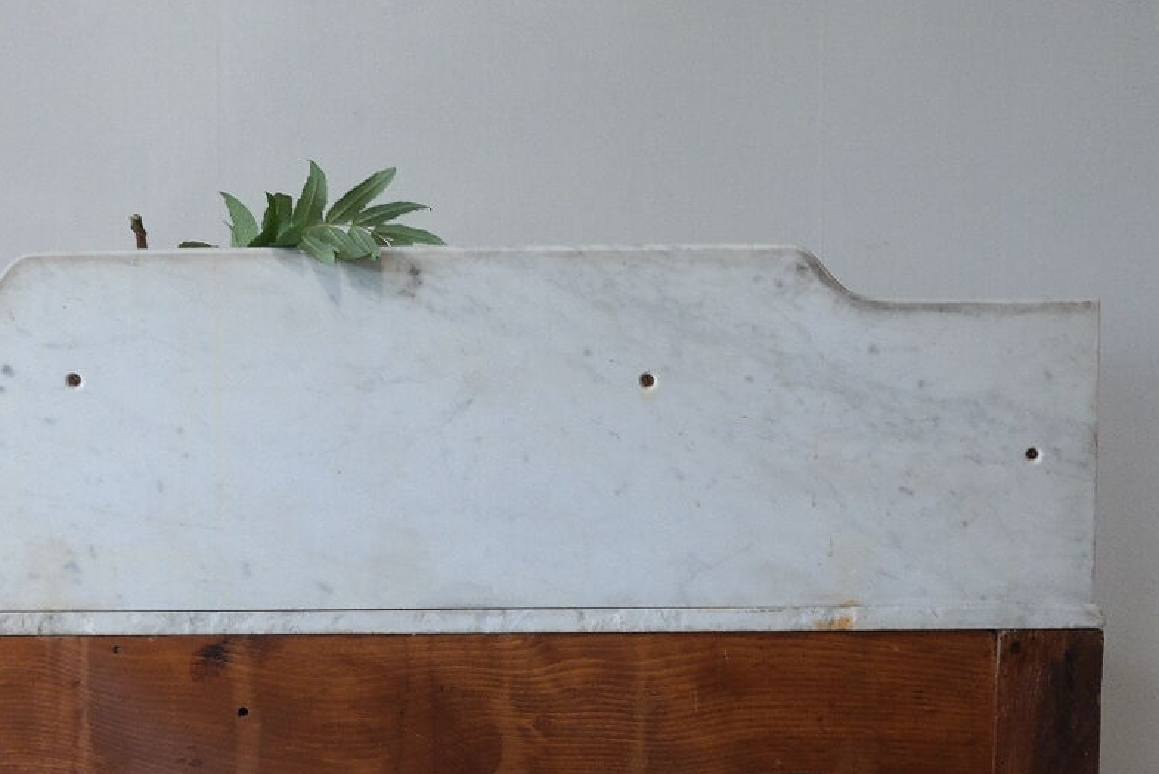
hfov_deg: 30.3
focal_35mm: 66
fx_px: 2126
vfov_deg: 20.3
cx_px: 416
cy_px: 675
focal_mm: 20
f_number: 3.5
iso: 400
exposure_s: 1/40
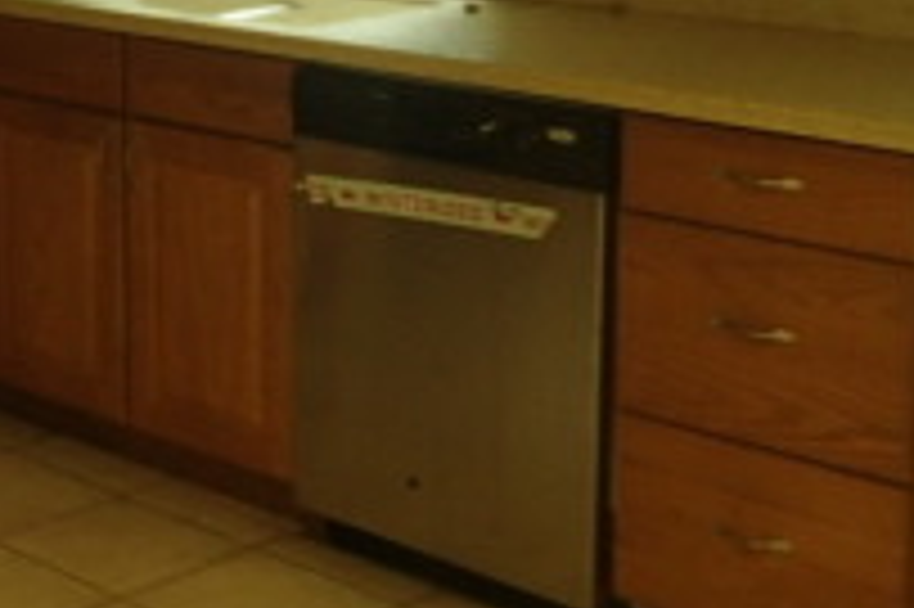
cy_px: 32
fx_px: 2080
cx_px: -153
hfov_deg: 22.9
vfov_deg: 16.4
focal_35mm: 82
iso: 200
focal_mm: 4.5
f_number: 2
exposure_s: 1/30
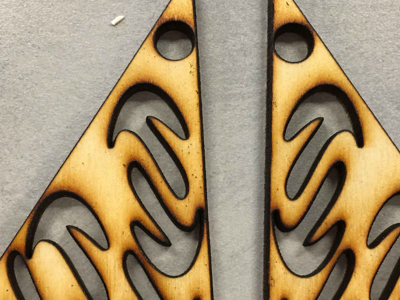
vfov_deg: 26.8
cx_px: 225
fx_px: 624
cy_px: 215
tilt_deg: -85.0
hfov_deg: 35.5
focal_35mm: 54
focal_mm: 4.15
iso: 50
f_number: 2.2
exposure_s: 1/15
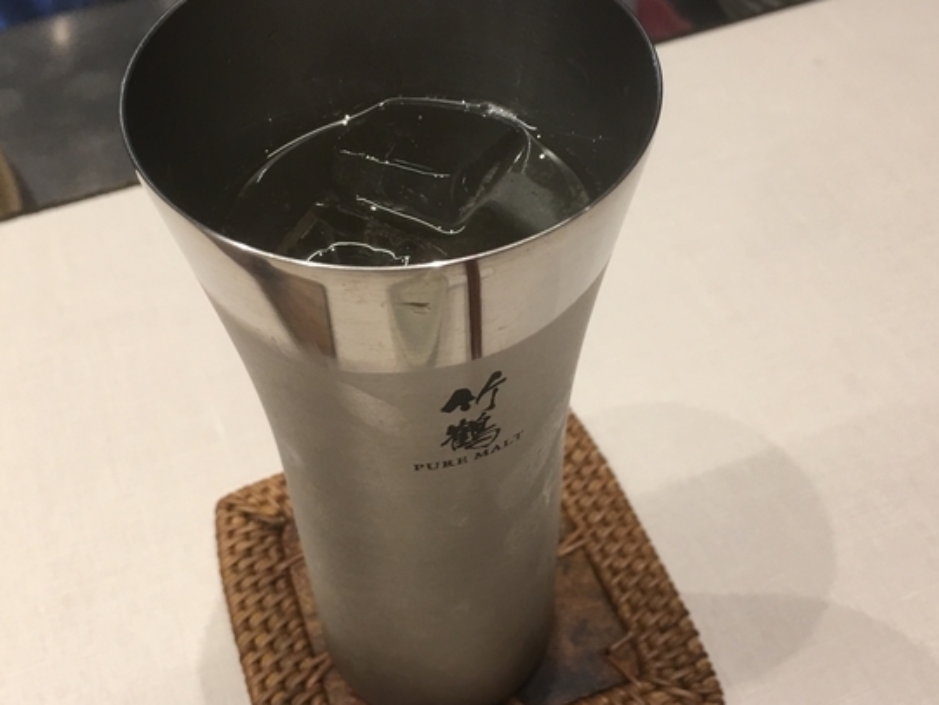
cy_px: 319
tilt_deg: -48.4
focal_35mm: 43
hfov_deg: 43.8
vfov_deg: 33.6
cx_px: 503
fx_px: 1166
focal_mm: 4.15
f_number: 2.2
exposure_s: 1/15
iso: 32
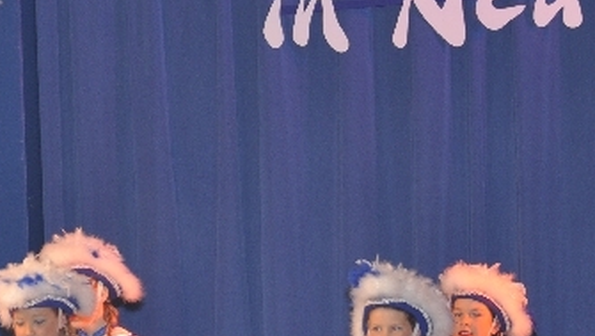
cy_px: 340
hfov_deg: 8.2
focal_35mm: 262
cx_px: 215
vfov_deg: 4.6
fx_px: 4137
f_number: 5.3
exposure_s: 1/60
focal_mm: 70
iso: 400
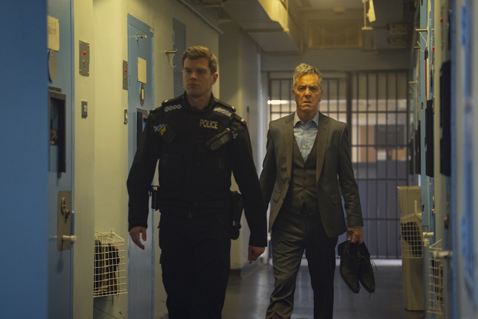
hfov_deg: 20.2
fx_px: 1341
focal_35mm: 101
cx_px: 239
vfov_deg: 13.6
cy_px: 160
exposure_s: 1/400
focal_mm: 101
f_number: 2.8
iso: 4000
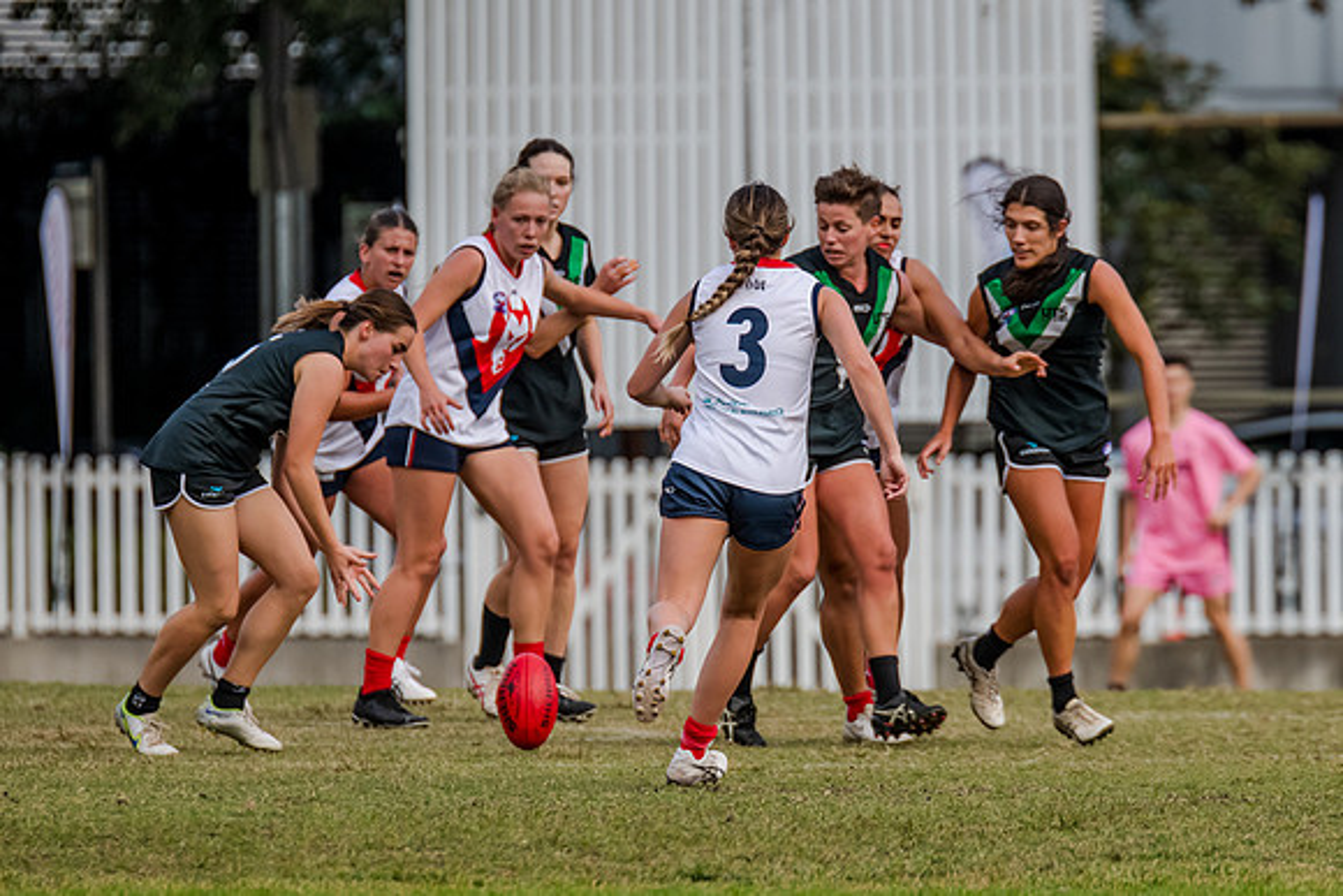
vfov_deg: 2.2
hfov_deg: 3.3
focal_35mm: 633
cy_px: 371
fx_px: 23629
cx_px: 842
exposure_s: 1/1600
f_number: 5.6
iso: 800
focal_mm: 420
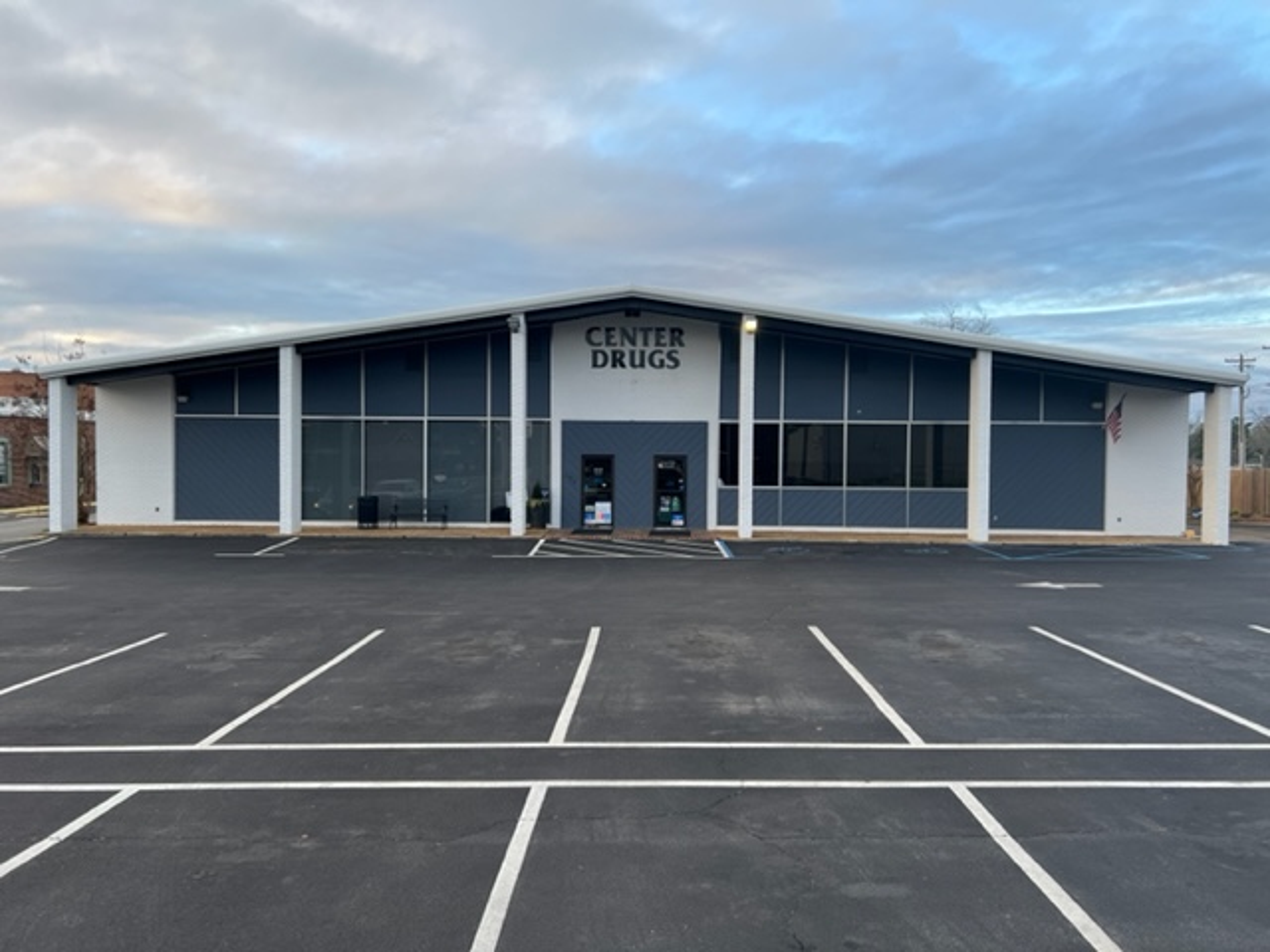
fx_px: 954
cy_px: 476
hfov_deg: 67.3
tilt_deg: -1.8
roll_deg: -0.7
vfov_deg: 53.1
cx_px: 635
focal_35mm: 26
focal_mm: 5.7
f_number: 1.5
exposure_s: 1/581
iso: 50
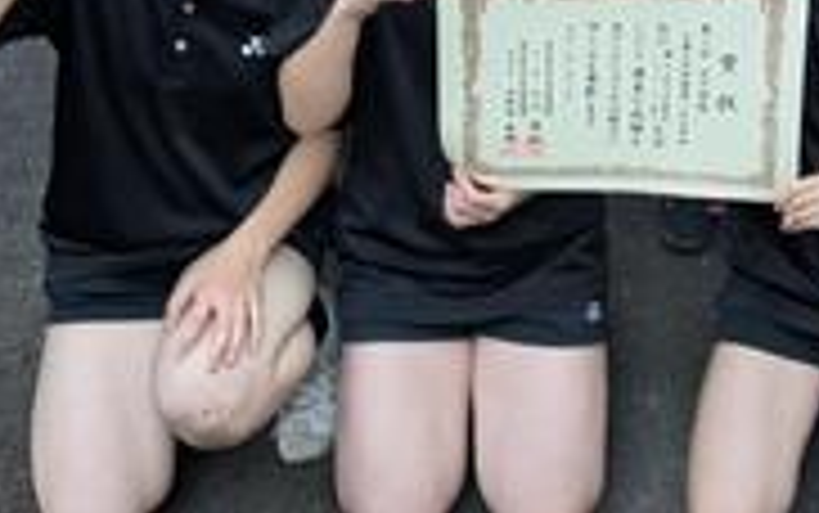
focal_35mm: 70
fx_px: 1563
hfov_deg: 28.7
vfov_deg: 17.7
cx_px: 666
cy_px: -112
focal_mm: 5.43
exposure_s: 1/33.3
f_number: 1.89
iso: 371
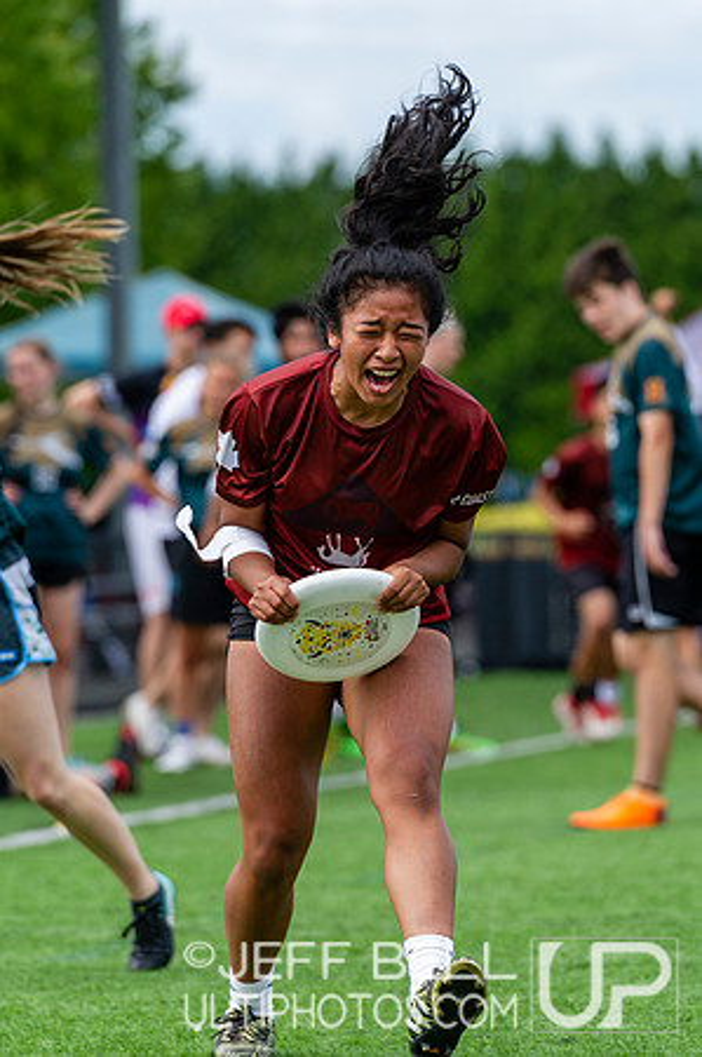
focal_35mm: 300
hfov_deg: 4.6
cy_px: 528
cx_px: 404
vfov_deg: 6.9
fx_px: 8805
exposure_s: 1/1600
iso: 200
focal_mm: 200
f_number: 4
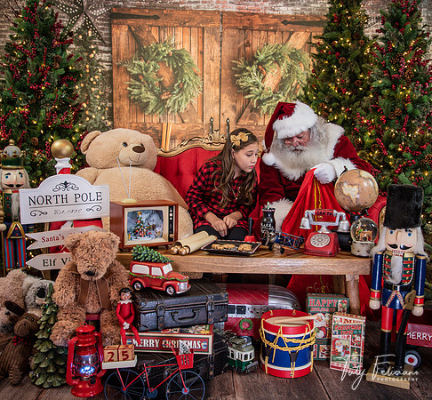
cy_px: 199
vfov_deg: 42.5
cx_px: 236
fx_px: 515
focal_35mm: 38
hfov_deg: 45.5
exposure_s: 1/50
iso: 1000
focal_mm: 30
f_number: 5
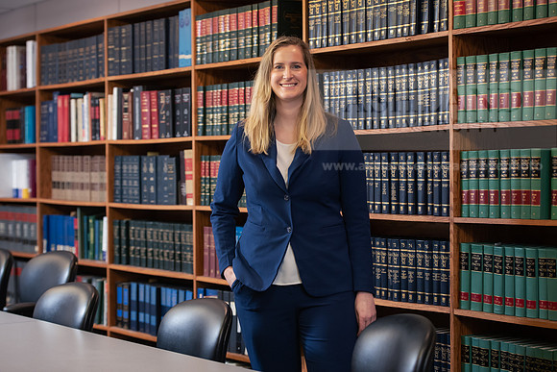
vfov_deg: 17.1
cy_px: 186
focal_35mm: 80
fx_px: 1238
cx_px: 278
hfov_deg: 25.4
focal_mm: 80
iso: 1000
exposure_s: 1/125
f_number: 3.5
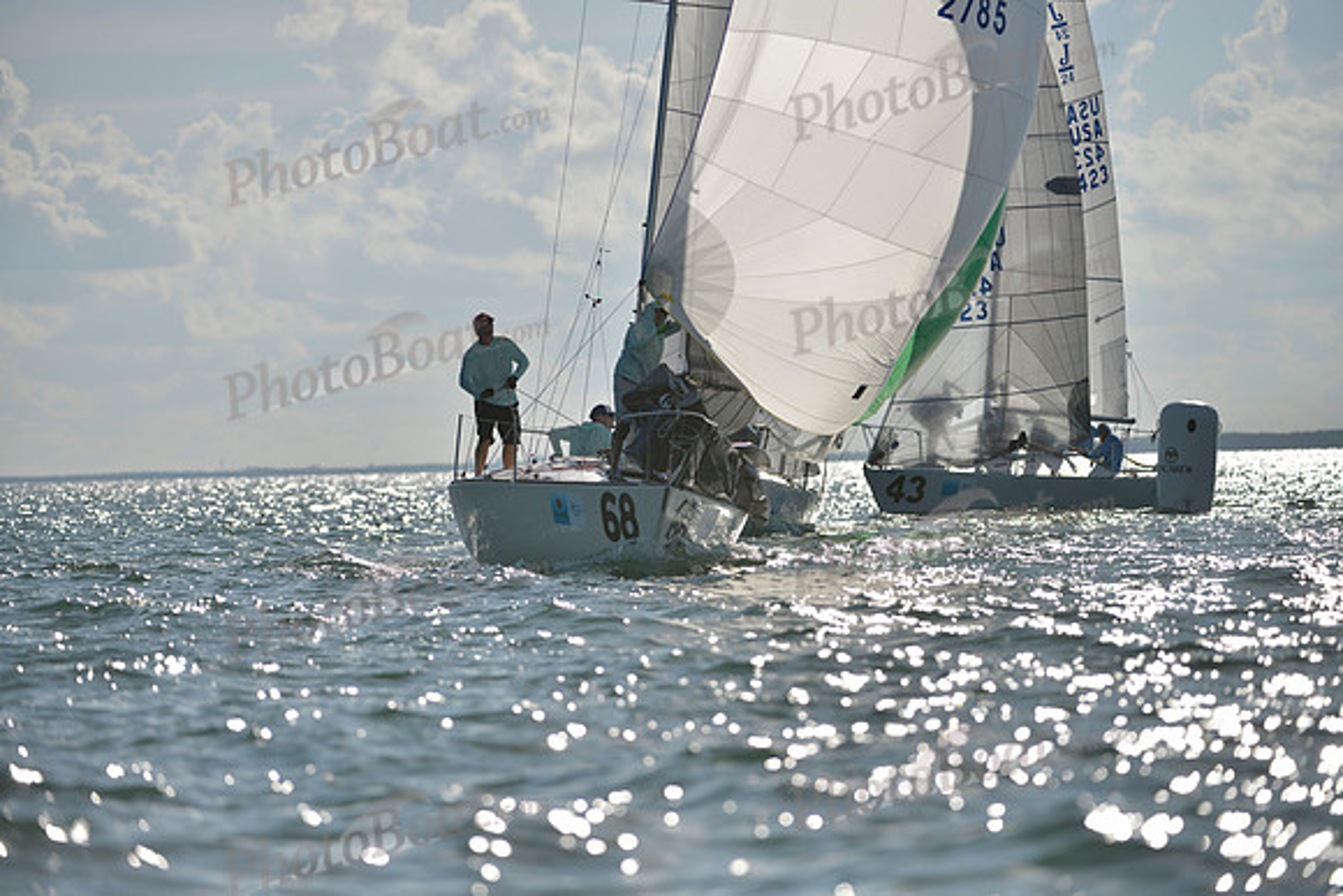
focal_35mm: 220
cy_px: 448
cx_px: 672
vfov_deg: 6.2
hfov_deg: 9.4
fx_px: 8209
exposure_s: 1/6400
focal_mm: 220
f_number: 4
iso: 200
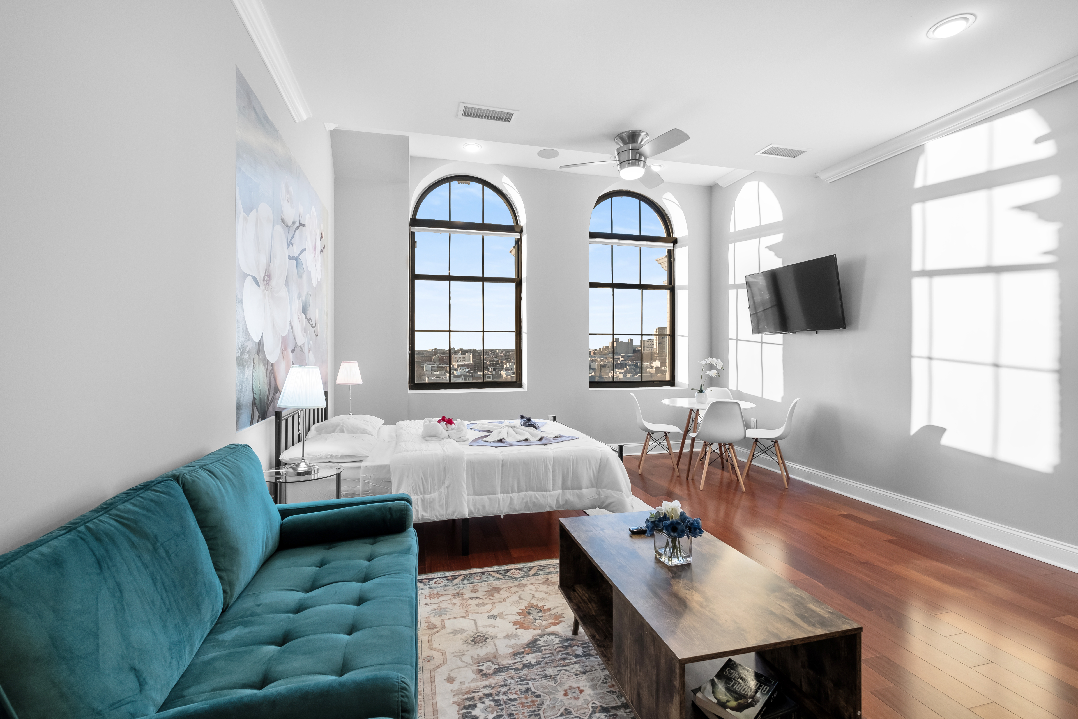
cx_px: 539
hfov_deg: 100.4
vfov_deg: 77.3
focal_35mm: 15
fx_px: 449
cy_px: 360
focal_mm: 10
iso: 200
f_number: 7.1
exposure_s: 1/10
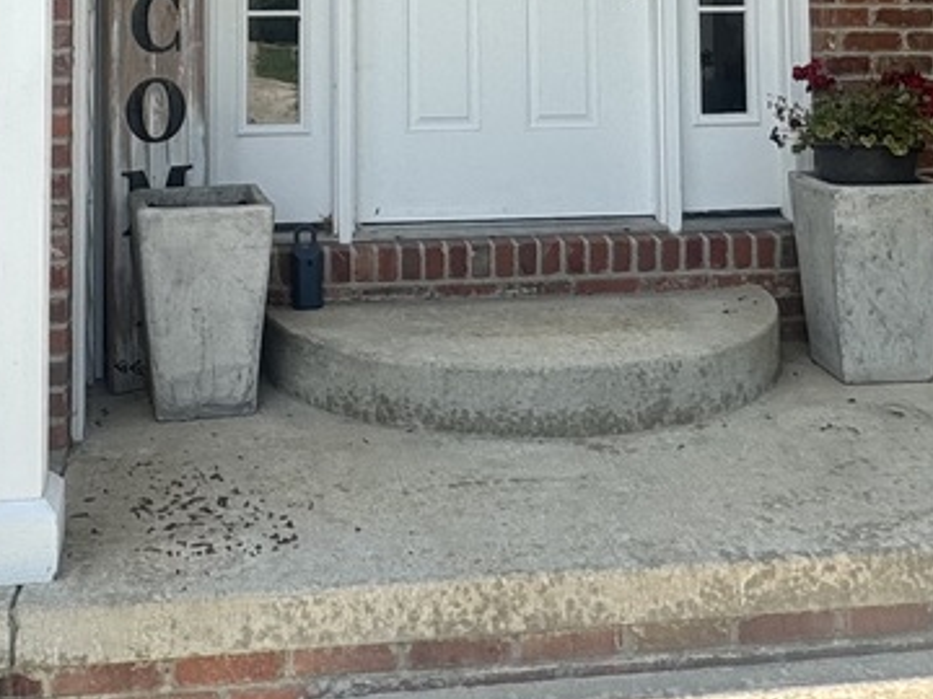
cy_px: -124
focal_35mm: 56
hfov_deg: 34.3
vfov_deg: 23.9
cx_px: 420
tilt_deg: +3.9
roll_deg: +0.6
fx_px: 1509
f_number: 2.2
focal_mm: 2.22
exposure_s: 1/858
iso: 40
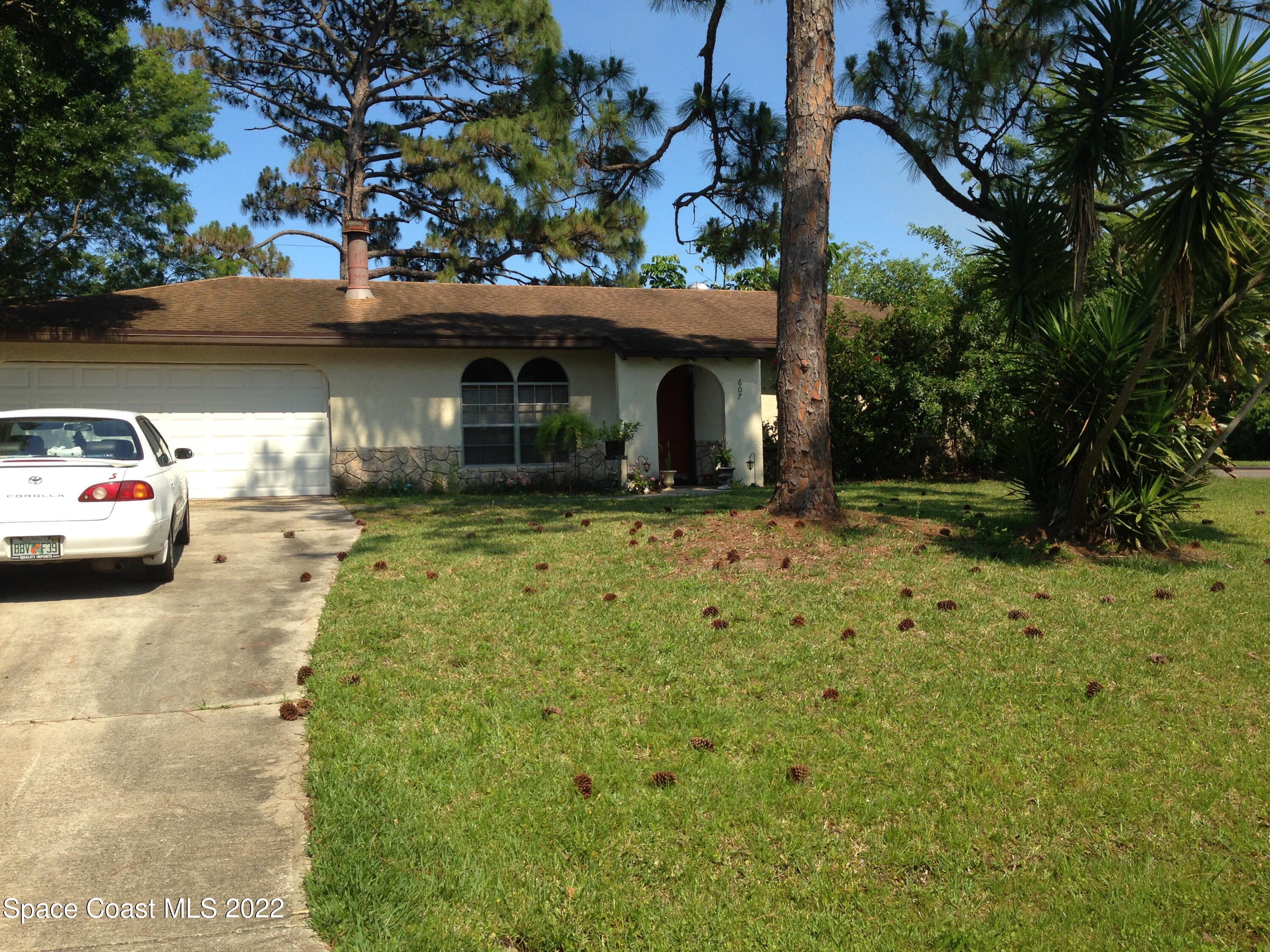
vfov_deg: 42.9
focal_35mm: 33
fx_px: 1211
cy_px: 476
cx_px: 635
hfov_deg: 55.4
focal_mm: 4.12
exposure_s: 1/1043
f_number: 2.4
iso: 50
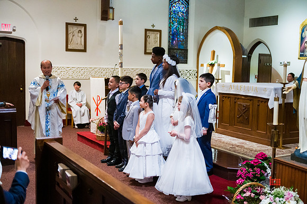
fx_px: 384
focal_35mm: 45
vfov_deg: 29.8
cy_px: 102
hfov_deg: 43.6
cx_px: 154
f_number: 3.2
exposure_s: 1/400
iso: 6400
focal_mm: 45
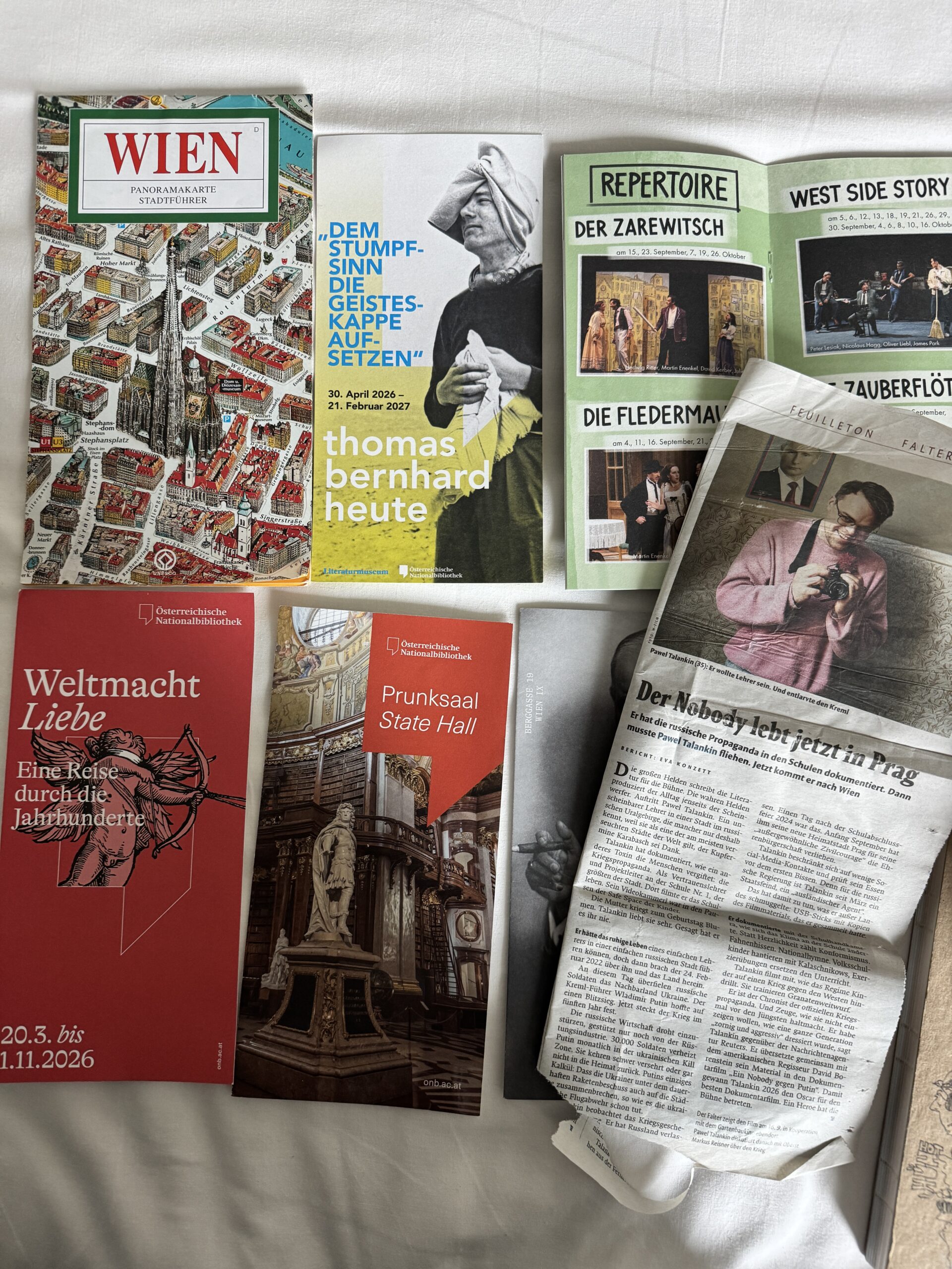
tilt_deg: -85.1
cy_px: 634
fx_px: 880
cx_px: 476
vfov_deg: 71.6
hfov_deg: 56.8
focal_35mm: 24
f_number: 1.78
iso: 250
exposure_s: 1/60
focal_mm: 6.76
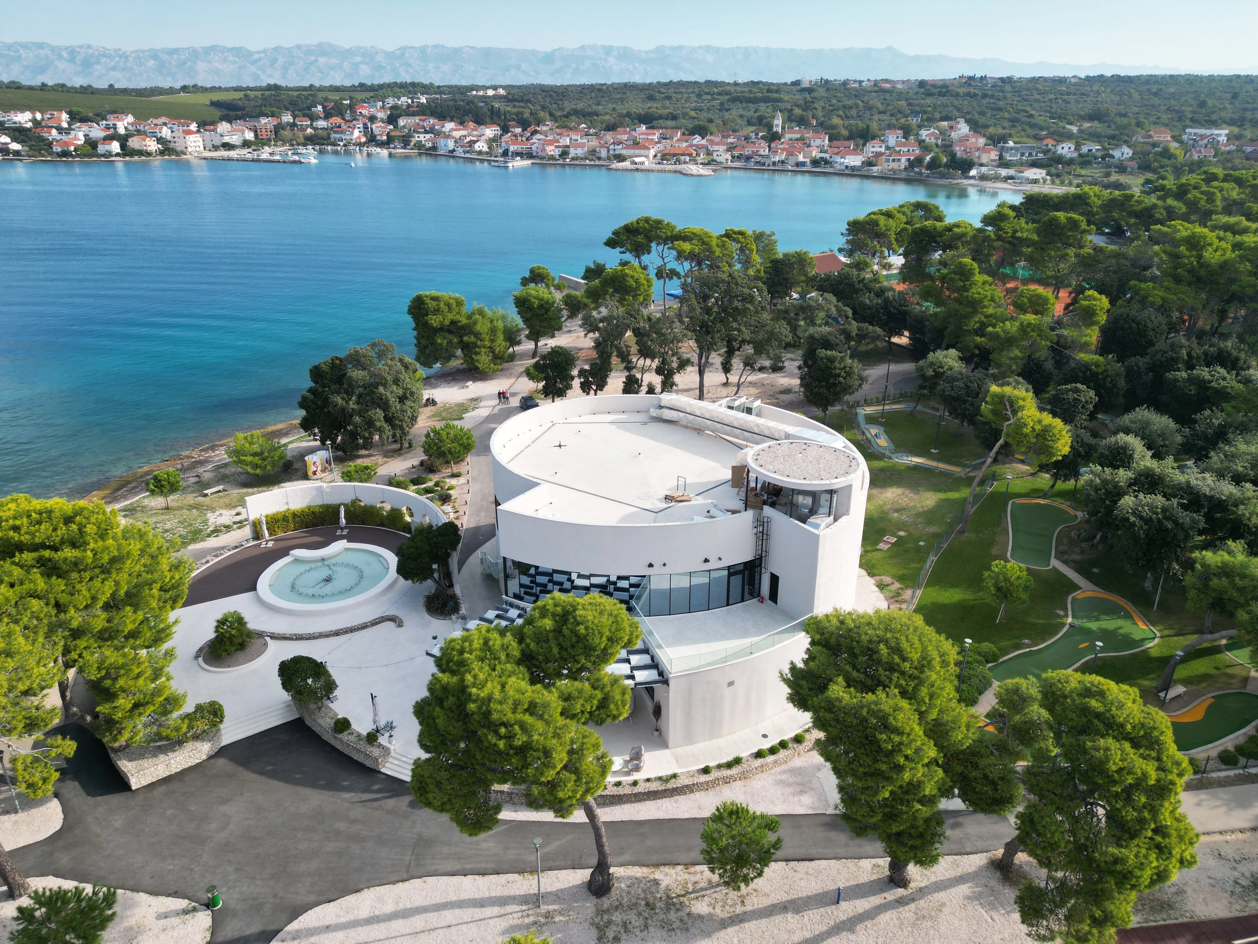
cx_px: 629
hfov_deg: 71.6
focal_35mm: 24
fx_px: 872
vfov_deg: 56.8
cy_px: 472
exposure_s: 1/2000
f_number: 1.7
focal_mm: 6.72
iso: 200
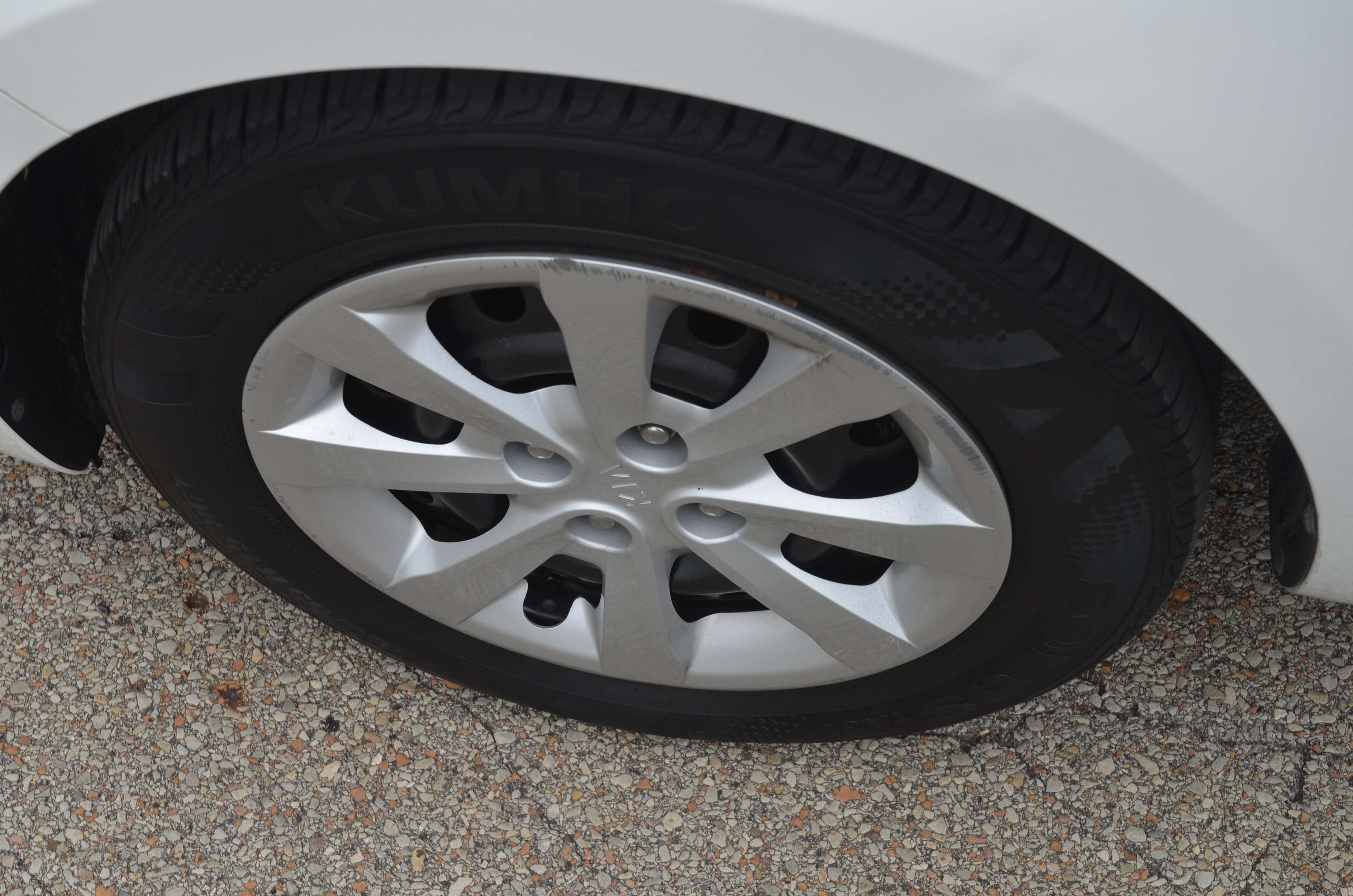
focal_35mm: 60
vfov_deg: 22.5
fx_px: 2250
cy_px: 448
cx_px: 676
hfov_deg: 33.5
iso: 200
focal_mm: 40
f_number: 6.3
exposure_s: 1/160
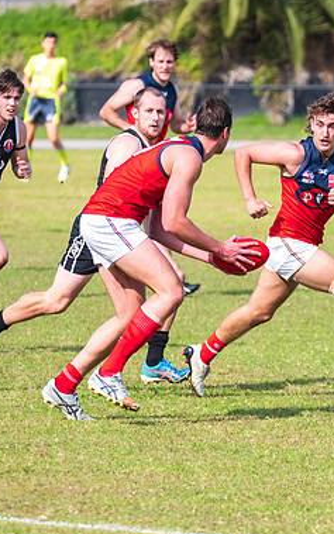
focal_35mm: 540
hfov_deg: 2.4
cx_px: 333
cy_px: 301
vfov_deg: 3.9
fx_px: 7862
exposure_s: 1/1600
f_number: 8
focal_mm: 300
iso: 800
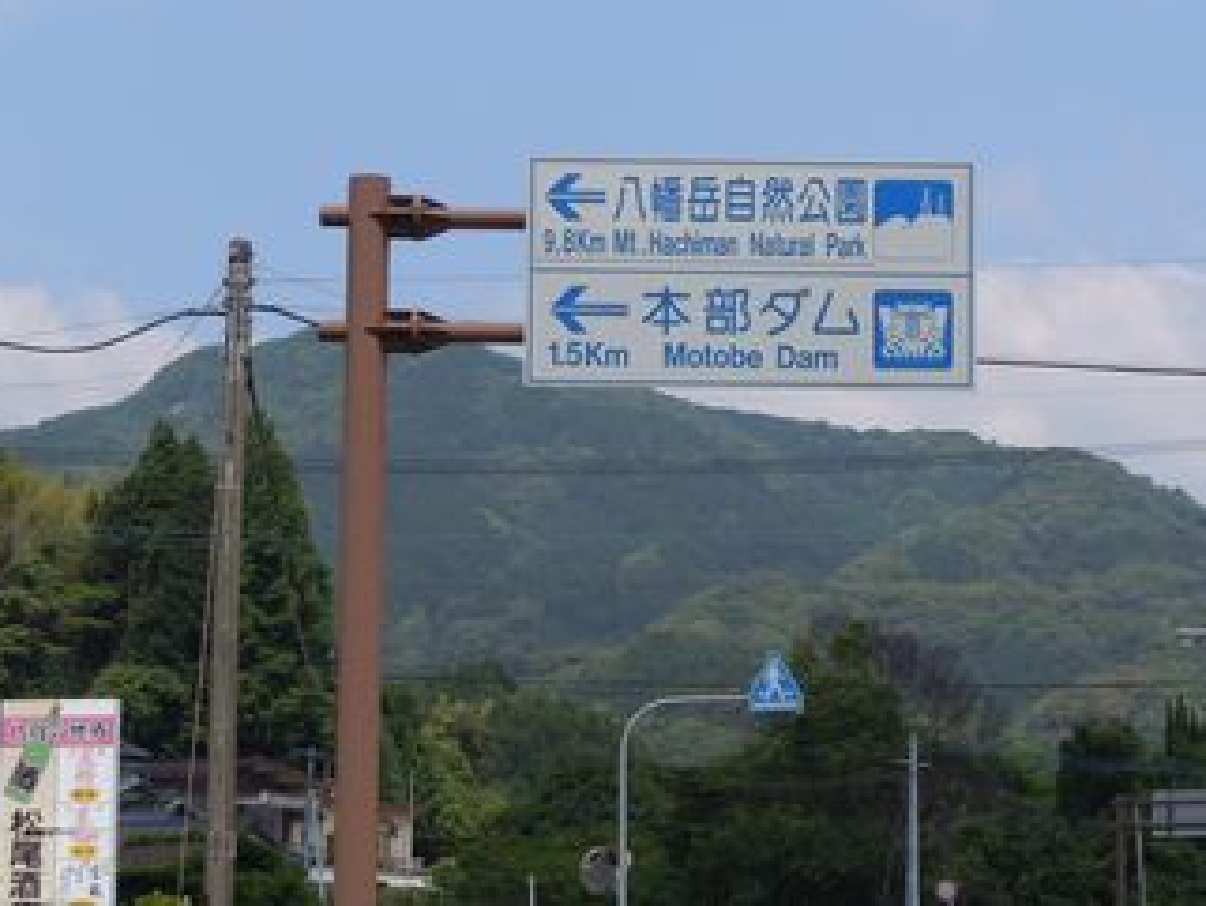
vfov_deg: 11.7
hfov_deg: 15.5
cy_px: 346
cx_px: 695
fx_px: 4426
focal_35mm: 127
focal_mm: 18.3
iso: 100
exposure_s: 1/640
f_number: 5.4
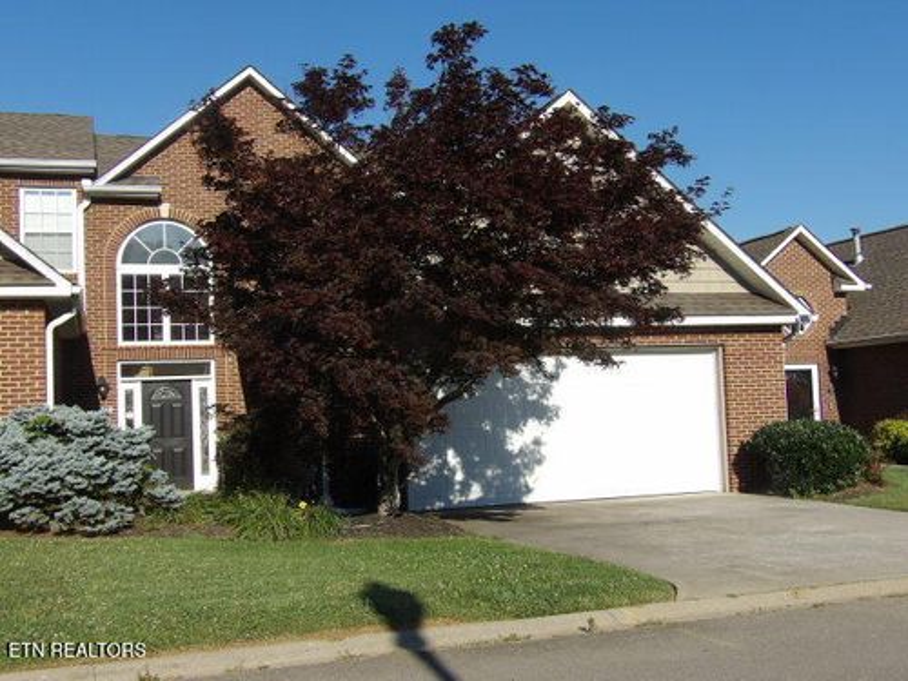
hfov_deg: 47.9
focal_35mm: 39
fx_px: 1023
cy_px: 340
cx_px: 454
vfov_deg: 36.8
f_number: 3.7
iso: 100
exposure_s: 1/887
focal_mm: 7
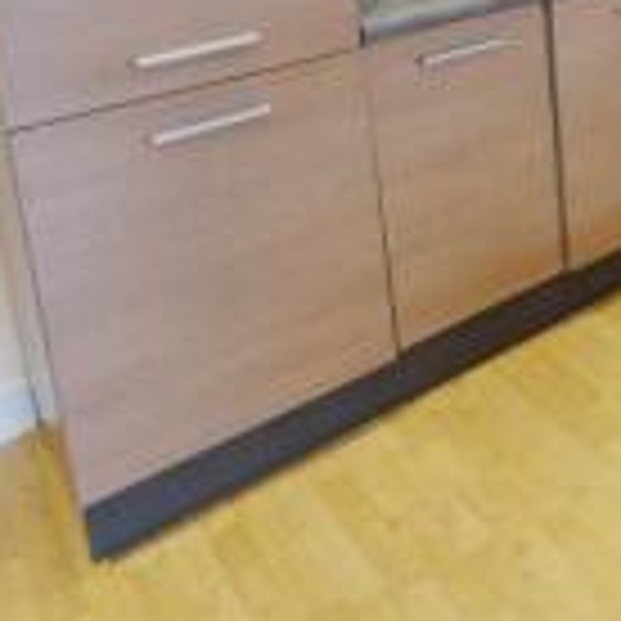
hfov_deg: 32.3
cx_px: 729
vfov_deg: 33.5
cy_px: -61
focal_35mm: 44
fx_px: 893
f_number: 4
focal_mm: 10
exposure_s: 1/75
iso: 800
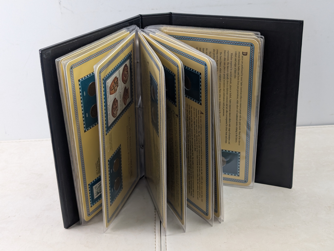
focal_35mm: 49
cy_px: 126
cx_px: 167
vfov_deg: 29.7
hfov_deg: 38.9
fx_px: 473
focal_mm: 6.9
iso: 45
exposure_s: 1/60
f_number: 1.68
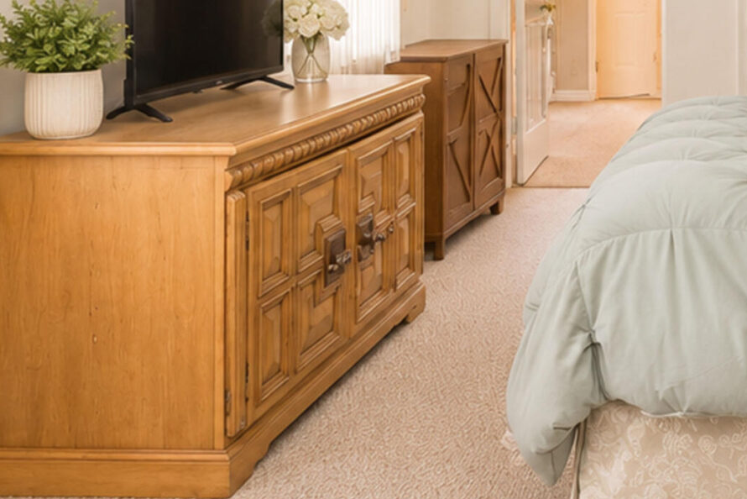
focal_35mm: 46
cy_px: -22
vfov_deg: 27.3
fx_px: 955
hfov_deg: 39.1
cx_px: 698
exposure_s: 1/8
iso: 64
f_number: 4
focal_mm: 16
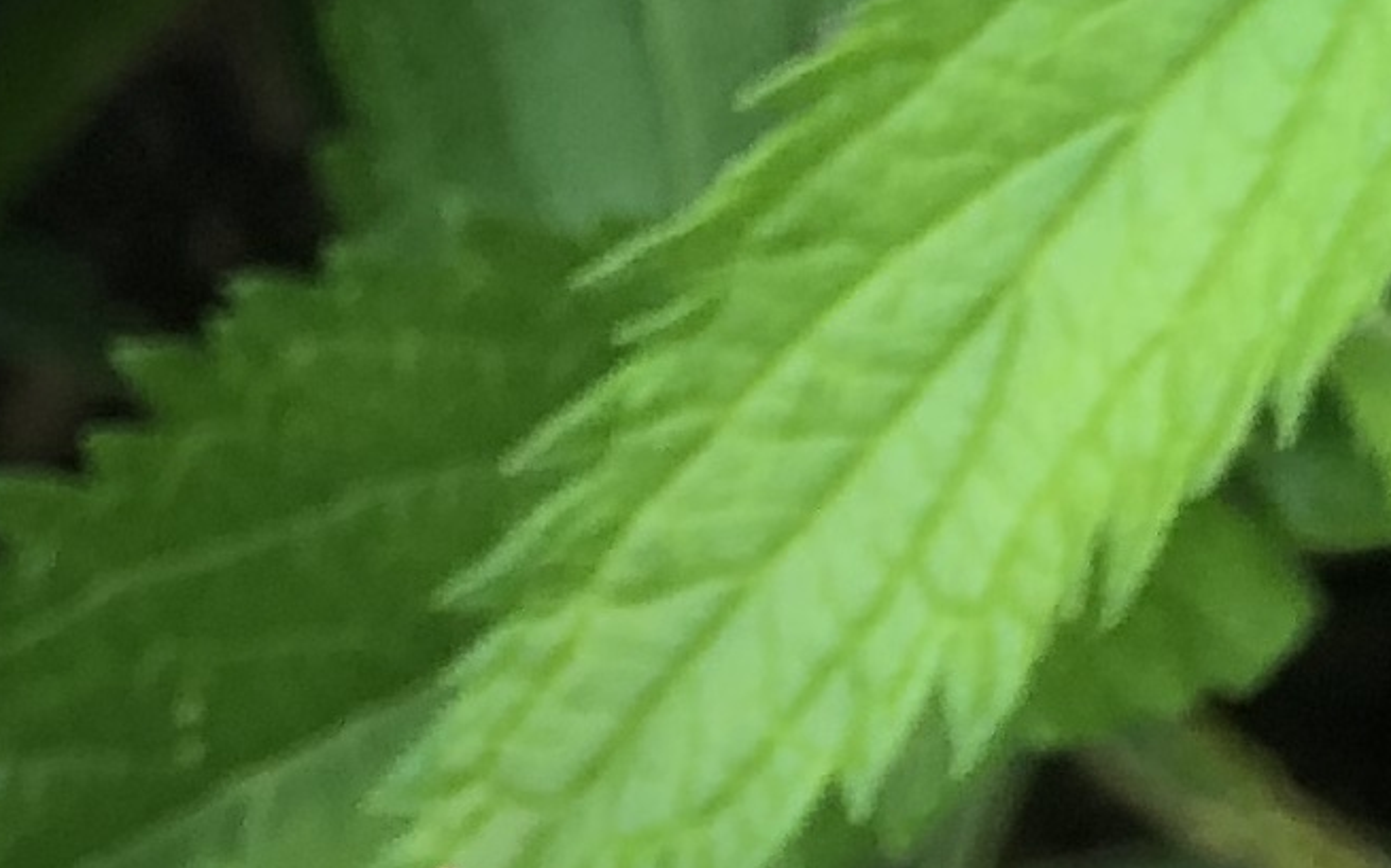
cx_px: -1353
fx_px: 14099
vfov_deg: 3.4
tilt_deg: -66.0
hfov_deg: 5.5
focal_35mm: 372
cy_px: 3101
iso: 32
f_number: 2.8
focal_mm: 6.6
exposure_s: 1/120
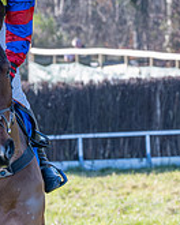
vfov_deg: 2.9
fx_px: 4522
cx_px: -26
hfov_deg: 2.3
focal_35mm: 679
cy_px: 160
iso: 400
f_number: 5
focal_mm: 110
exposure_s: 1/1600
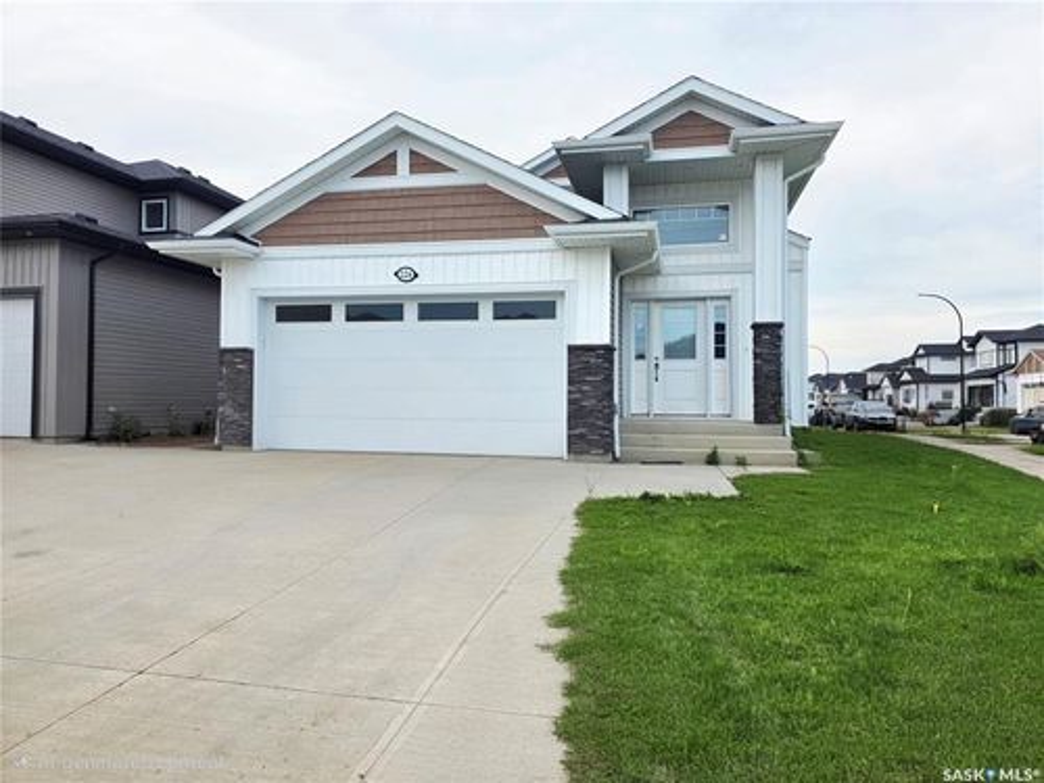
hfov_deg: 73.9
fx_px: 694
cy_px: 392
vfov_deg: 58.9
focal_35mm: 23
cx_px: 522
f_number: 1.7
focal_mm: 6.3
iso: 80
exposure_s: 1/2000
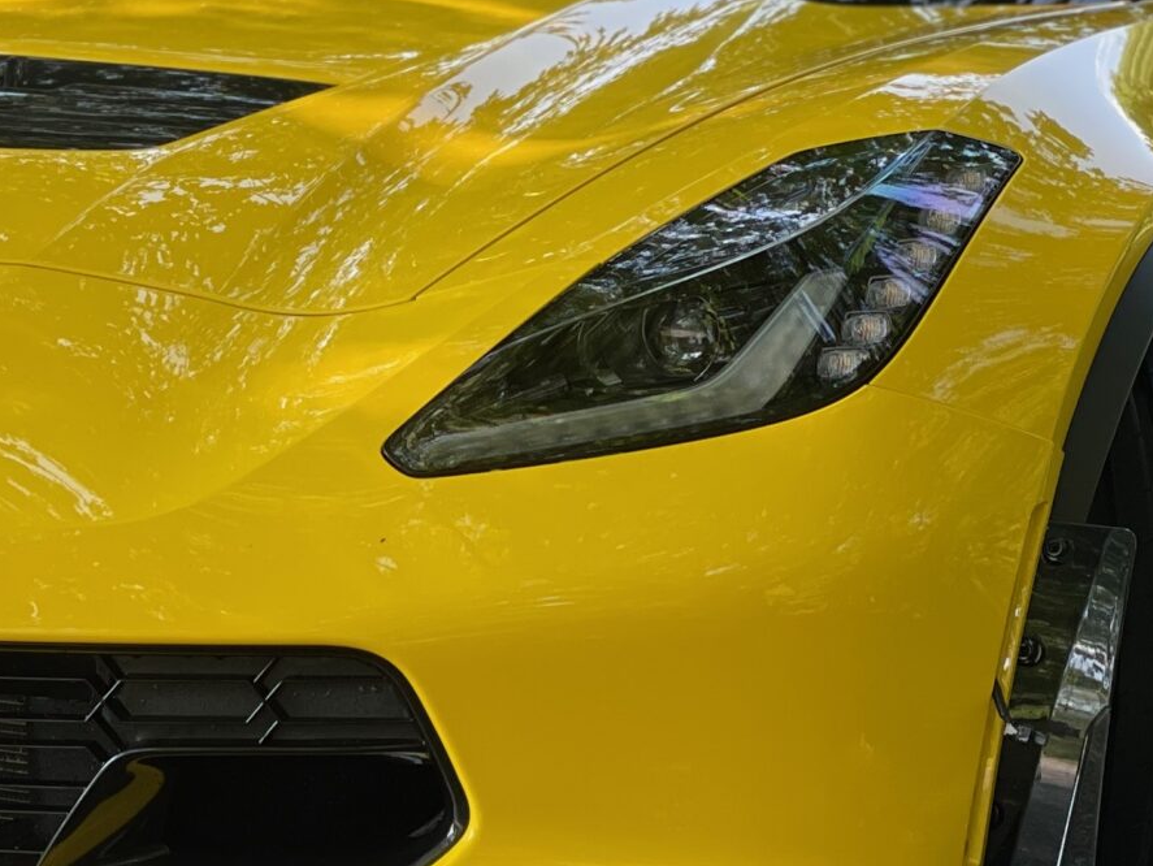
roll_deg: -1.1
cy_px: 429
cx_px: 283
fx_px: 4998
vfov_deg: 9.9
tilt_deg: -5.1
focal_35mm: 150
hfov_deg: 13.1
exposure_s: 1/122
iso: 40
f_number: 2
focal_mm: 6
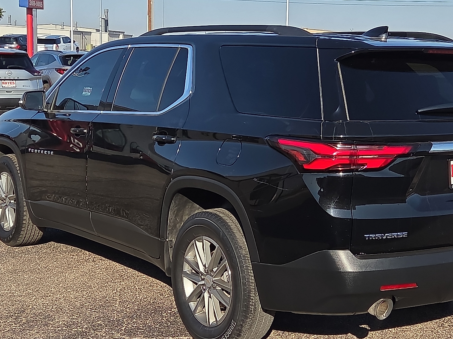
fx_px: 838
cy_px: 153
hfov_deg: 30.2
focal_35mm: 64
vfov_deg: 22.9
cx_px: 265
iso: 25
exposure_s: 1/1429
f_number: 1.8
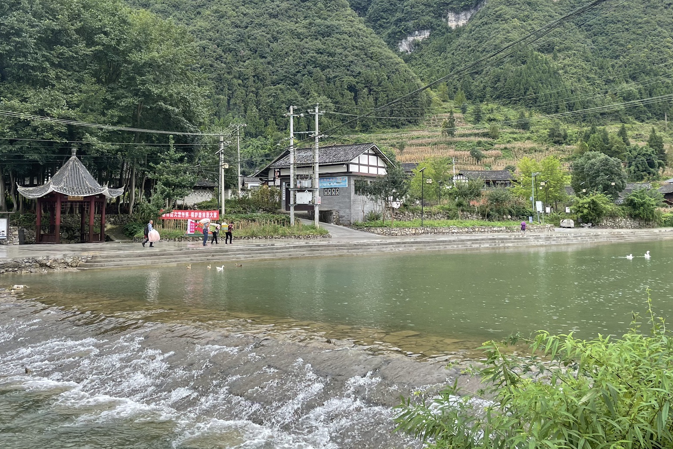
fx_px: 654
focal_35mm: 35
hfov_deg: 54.1
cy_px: 176
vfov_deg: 37.7
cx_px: 278
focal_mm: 4.2
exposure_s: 1/1052
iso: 32
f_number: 1.6
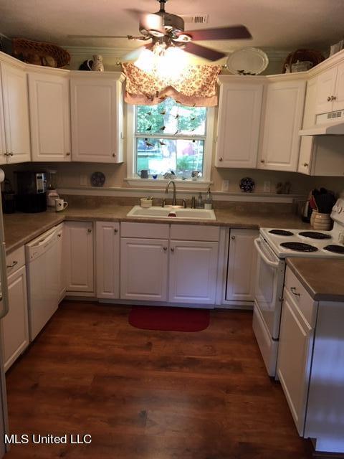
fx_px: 384
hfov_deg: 48.2
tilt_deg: -14.8
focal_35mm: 29
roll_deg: -1.5
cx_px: 172
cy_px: 230
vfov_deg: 61.7
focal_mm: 4.15
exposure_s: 1/30
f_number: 2.2
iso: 100
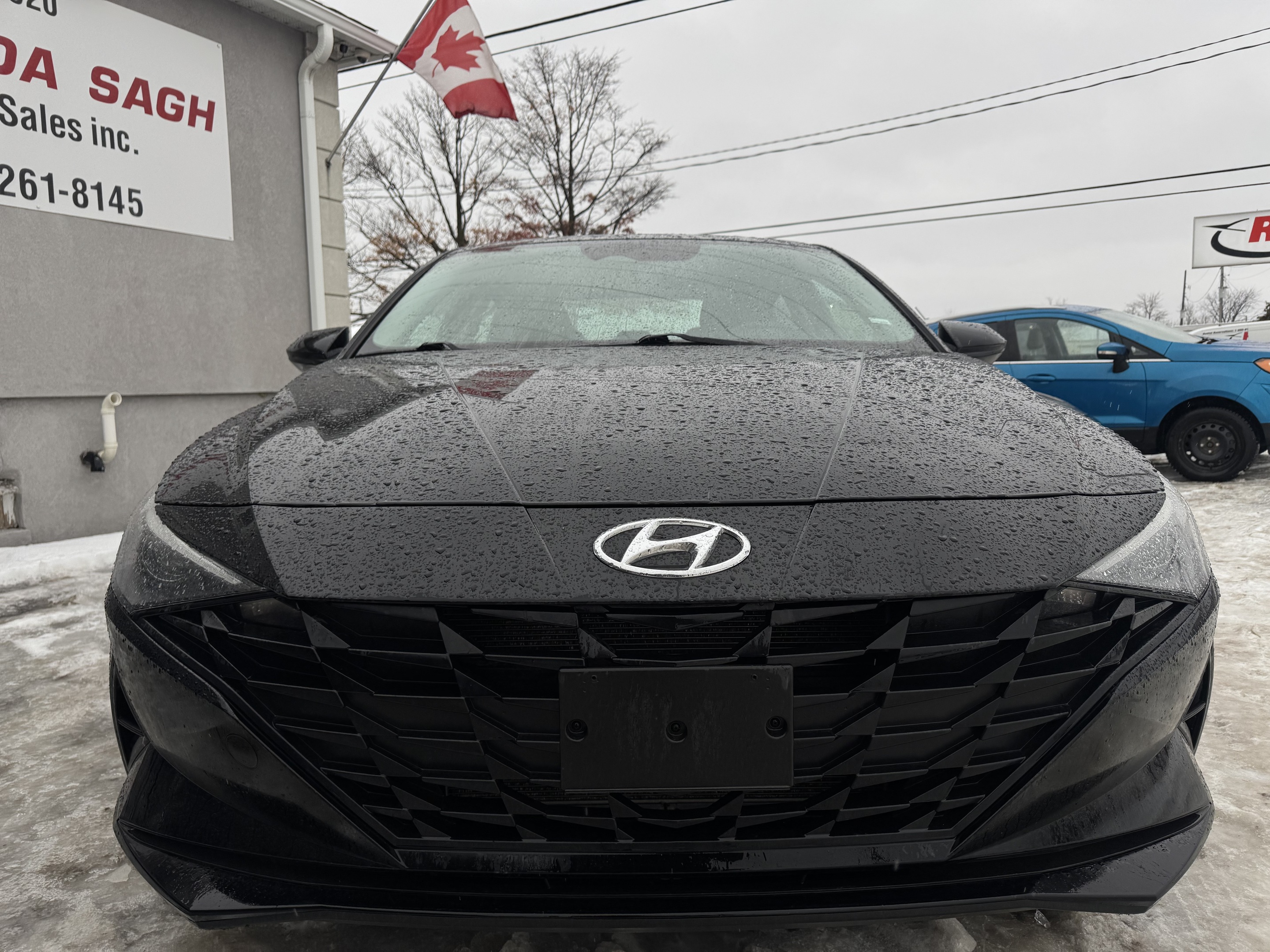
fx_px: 881
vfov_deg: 56.8
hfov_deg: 71.6
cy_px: 476
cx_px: 635
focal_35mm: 24
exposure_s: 1/604
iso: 80
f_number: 1.78
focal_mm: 6.76
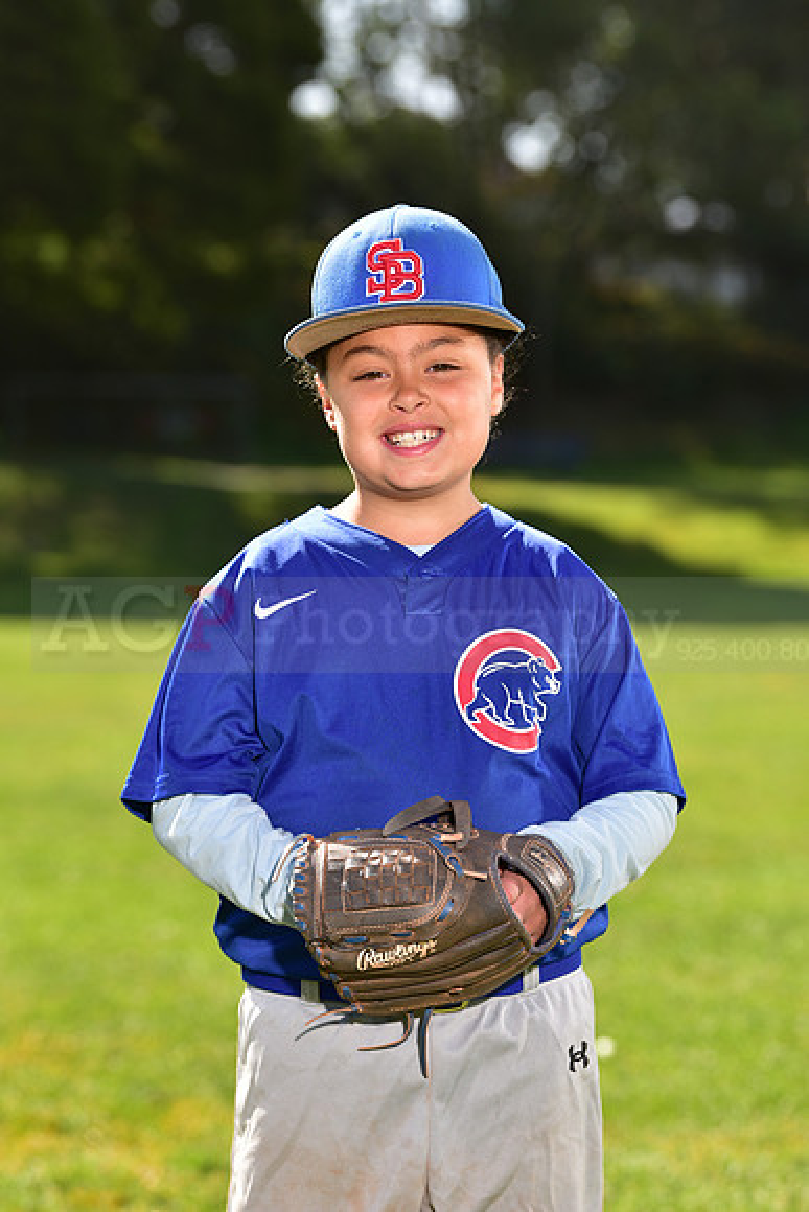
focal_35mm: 125
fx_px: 4211
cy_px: 606
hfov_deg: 11.0
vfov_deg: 16.4
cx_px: 404
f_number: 5
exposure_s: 1/250
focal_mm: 125
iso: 80
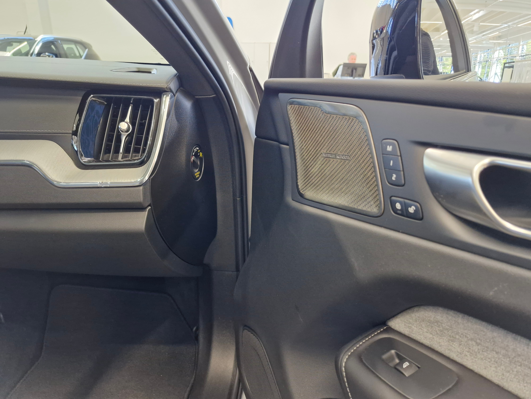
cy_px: 200
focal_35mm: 23
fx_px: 353
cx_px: 266
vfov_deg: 58.9
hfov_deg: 73.9
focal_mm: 5.54
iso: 640
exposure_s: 1/100
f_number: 1.8
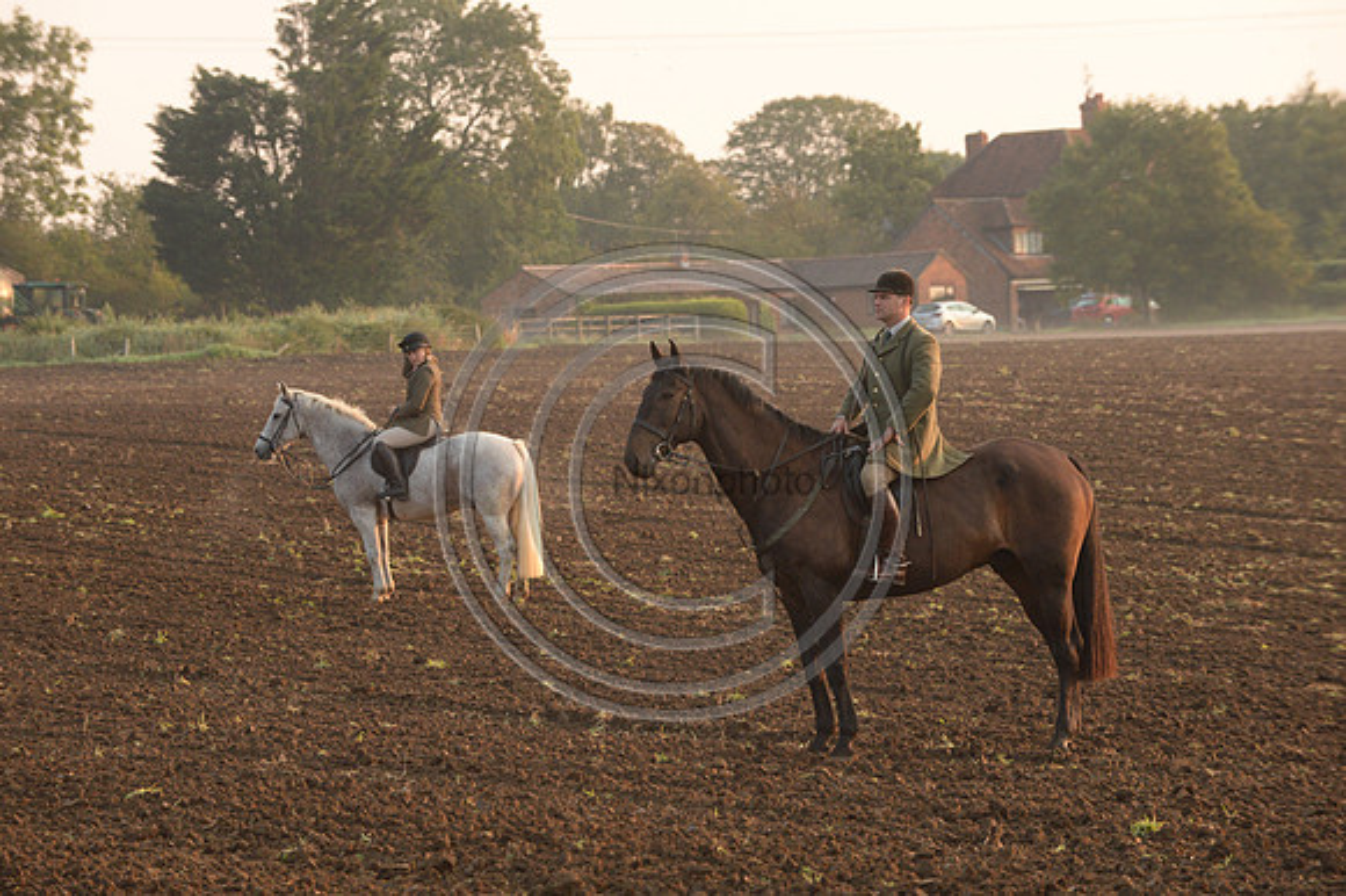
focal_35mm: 190
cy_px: 448
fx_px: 7100
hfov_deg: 10.8
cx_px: 673
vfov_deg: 7.2
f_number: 7.1
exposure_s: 1/640
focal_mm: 190
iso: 2500
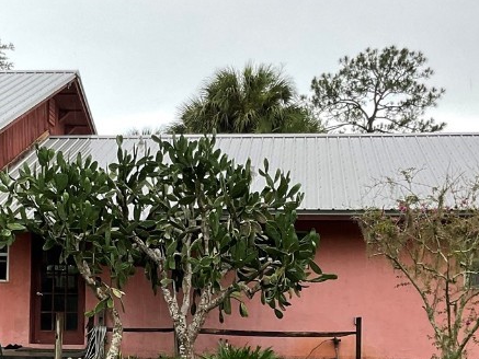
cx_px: 139
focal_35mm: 68
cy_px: 294
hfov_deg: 28.3
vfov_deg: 21.3
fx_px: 941
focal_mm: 3
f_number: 1.8
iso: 20
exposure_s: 1/120
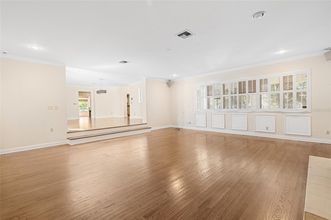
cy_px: 110
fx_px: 147
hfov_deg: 96.7
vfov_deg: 73.7
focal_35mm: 16
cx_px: 166
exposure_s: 1/320
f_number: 8
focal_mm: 16
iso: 400
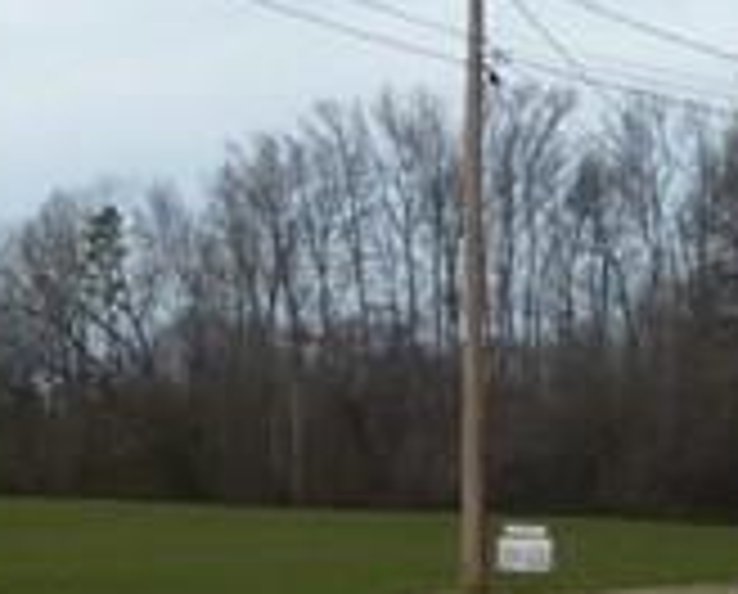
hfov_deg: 10.5
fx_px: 3328
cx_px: -1143
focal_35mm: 152
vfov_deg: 10.2
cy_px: 418
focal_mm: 4.1
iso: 80
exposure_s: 1/400
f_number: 4.5
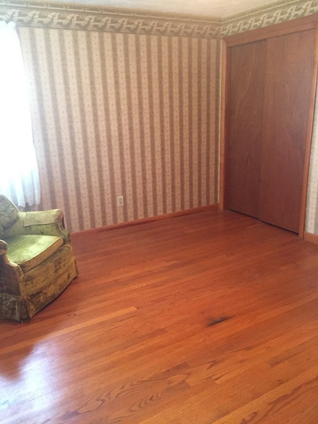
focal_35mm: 29
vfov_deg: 61.7
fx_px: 355
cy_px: 212
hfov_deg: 48.2
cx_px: 159
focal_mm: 4.15
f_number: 2.2
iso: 250
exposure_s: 1/30
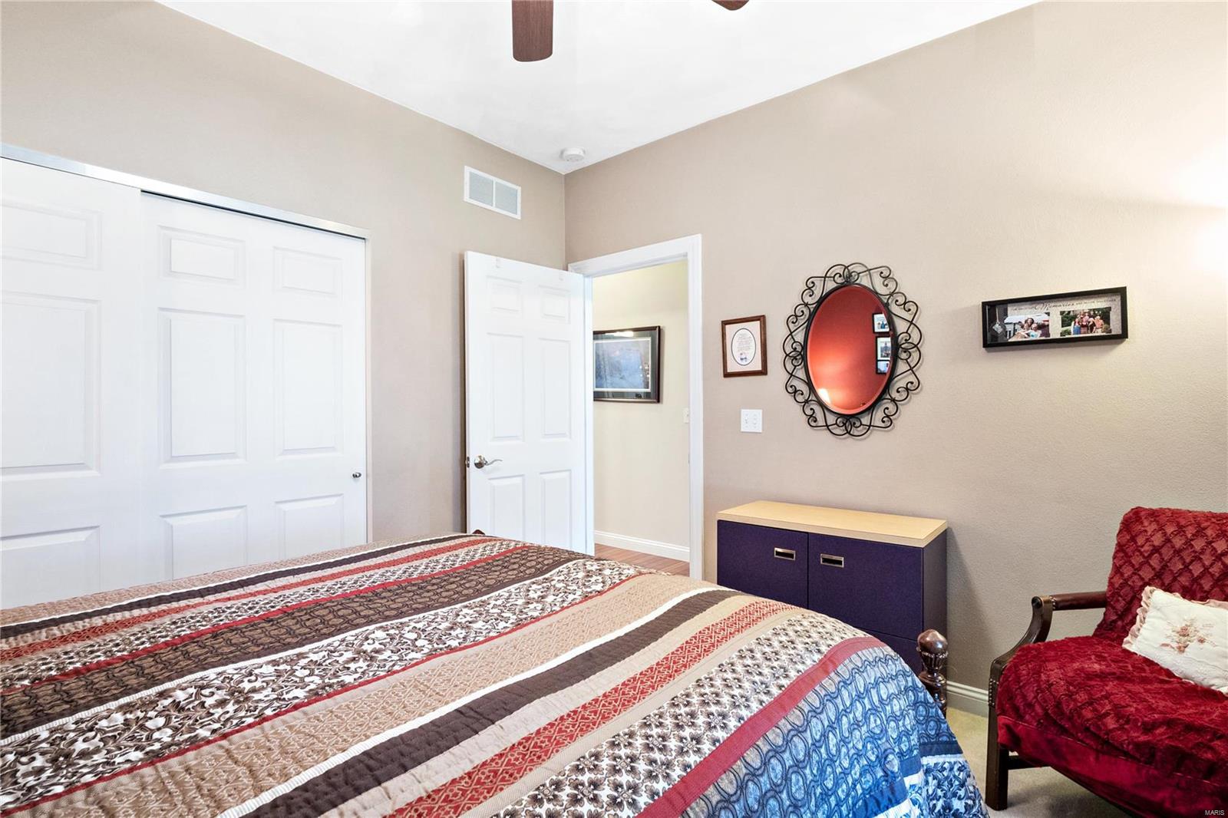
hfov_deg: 96.7
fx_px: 546
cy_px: 409
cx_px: 614
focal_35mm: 16
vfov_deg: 73.7
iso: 640
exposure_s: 1/4
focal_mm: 8
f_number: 9
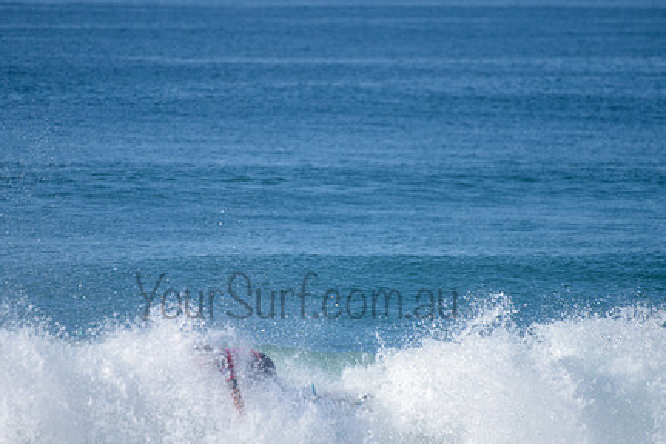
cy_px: 283
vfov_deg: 2.0
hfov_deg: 3.1
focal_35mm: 672
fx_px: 12431
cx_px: 294
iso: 250
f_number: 5.6
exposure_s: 1/2000
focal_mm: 500
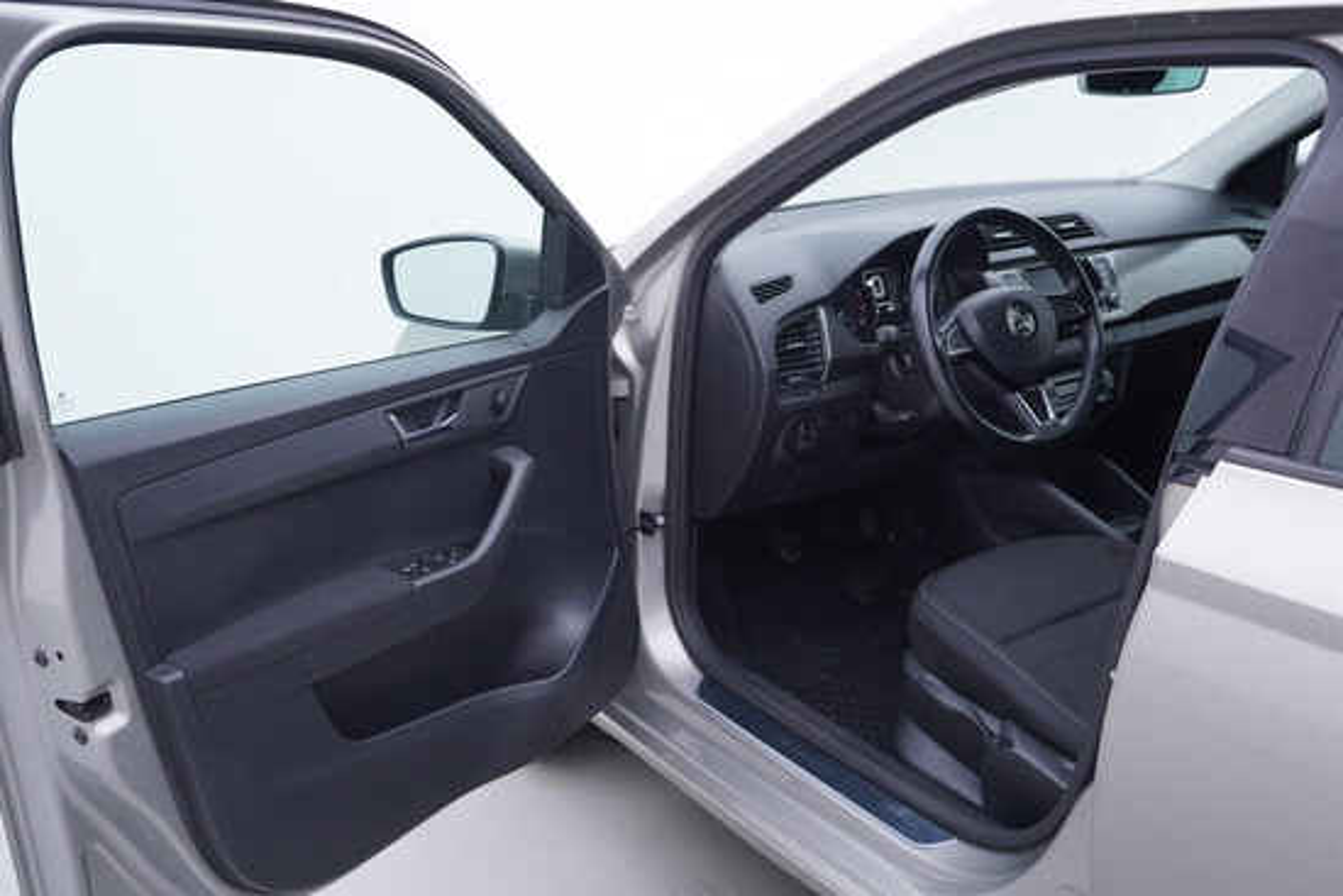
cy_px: 448
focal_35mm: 36
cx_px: 672
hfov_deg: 53.1
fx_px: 1343
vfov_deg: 36.9
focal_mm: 24
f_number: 3.2
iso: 125
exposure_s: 1/50
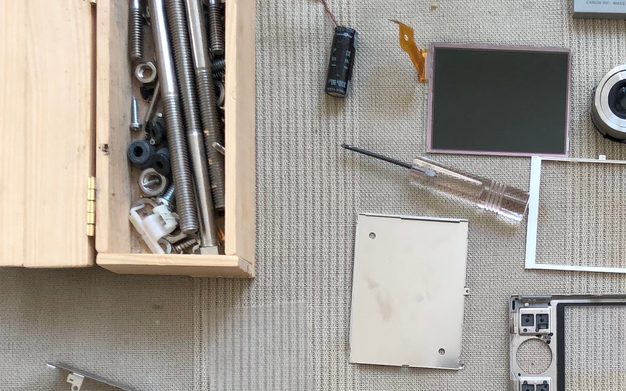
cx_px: 471
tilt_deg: -88.7
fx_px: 1075
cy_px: 400
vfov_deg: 19.9
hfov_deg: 31.9
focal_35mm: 63
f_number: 1.8
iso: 64
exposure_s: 1/120
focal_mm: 4
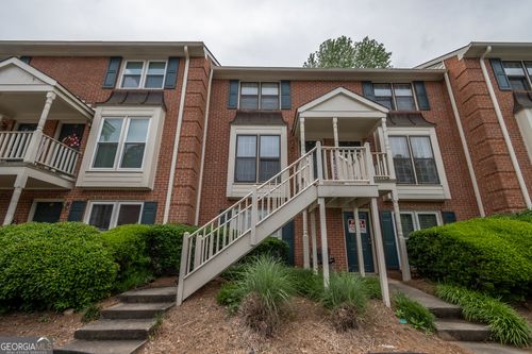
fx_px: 222
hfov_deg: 100.4
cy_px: 177
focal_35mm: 15
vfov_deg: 77.3
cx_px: 266
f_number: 7.1
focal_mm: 10
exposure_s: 1/400
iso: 100
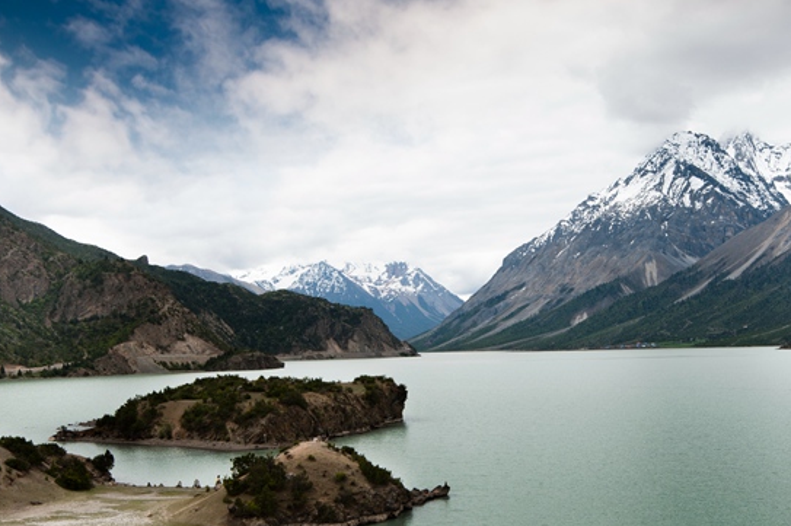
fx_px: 1273
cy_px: 343
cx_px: 424
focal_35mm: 58
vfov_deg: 23.3
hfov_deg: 34.5
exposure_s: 1/200
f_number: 14
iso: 200
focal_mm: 35
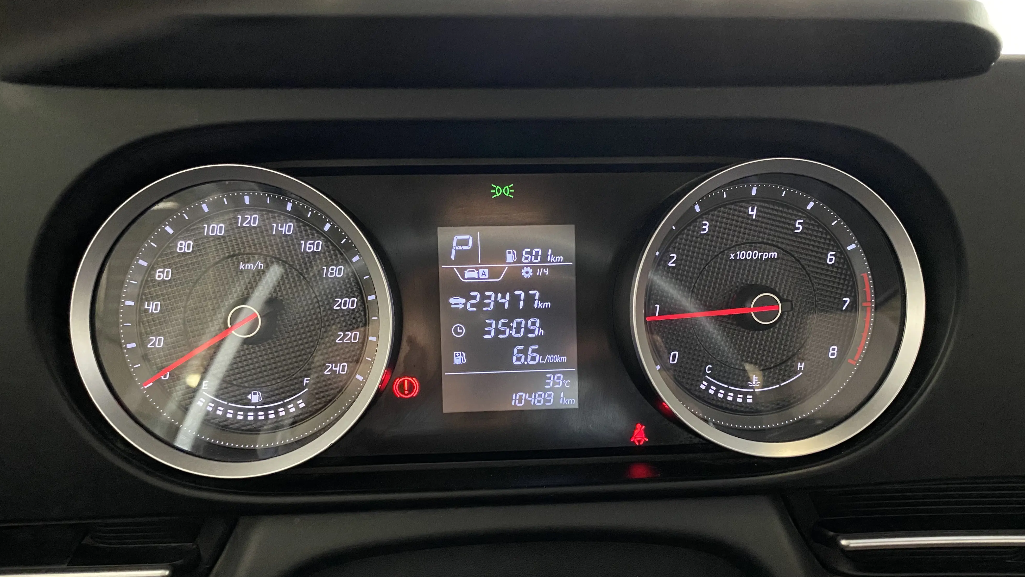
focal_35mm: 29
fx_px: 788
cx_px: 511
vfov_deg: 40.0
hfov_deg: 66.1
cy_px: 339
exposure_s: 1/30
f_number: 1.8
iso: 800
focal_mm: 4.25
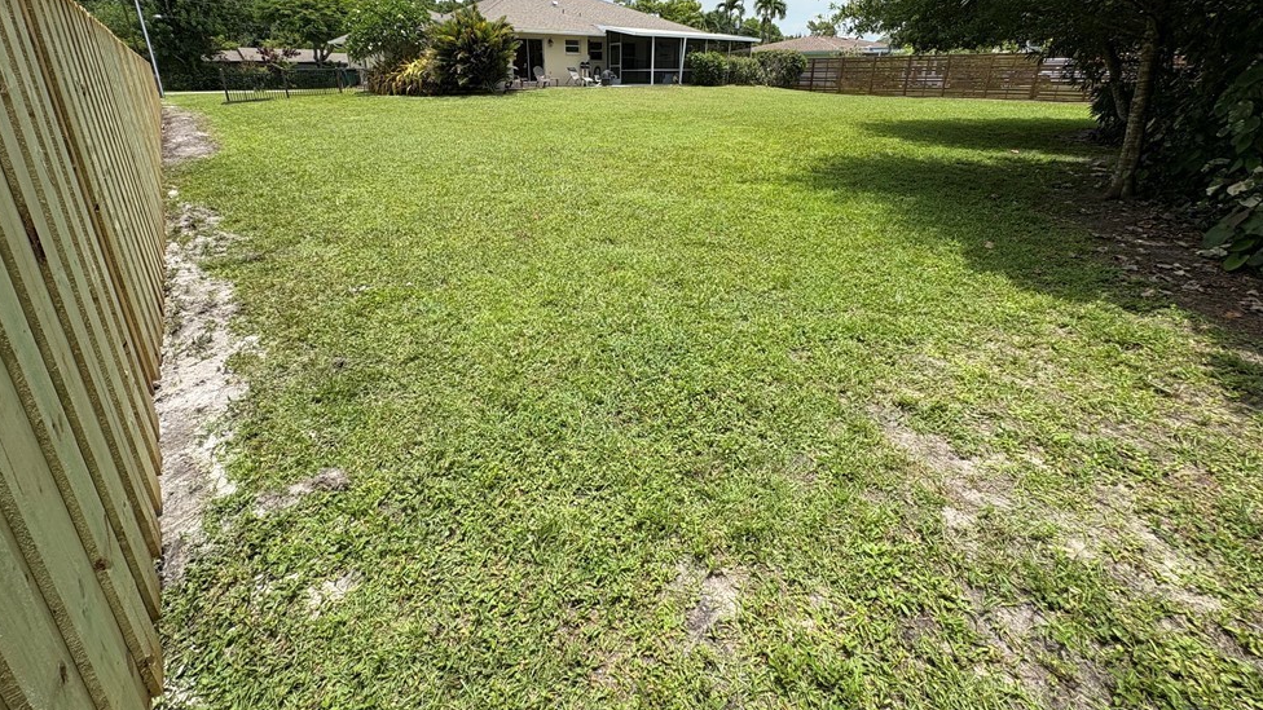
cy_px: 261
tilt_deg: -18.9
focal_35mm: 16
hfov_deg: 99.3
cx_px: 606
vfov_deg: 66.0
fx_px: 536
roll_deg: +1.2
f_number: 2.2
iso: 50
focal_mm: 2.22
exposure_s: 1/1063
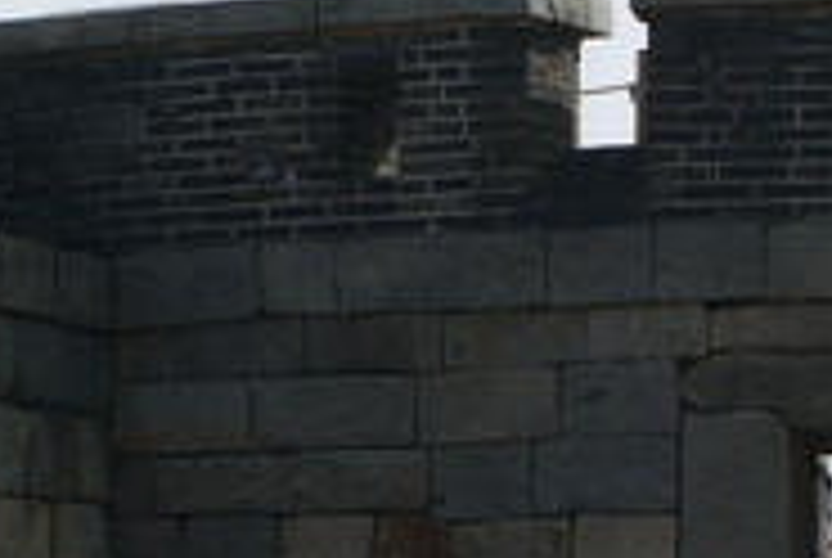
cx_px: 866
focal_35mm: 313
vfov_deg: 4.4
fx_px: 7245
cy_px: 549
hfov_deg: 6.5
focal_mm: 55
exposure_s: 1/500
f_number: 11
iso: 400
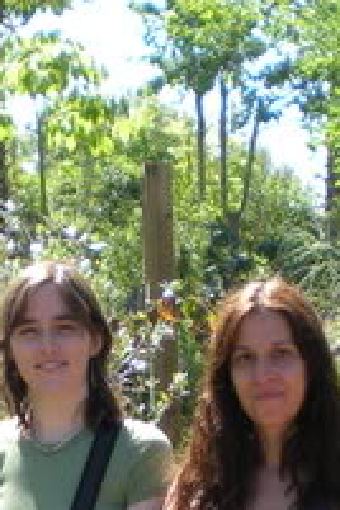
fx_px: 1785
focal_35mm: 126
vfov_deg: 16.1
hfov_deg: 10.9
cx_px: 223
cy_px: 462
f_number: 3.1
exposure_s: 1/227
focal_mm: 6.3
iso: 64
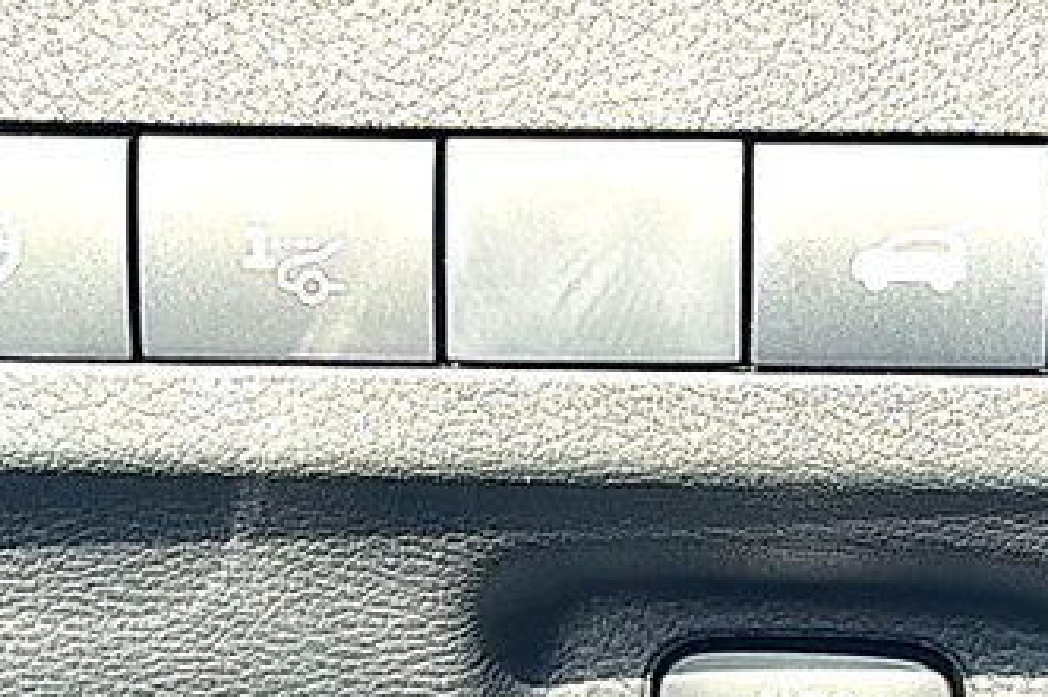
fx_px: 2939
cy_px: 535
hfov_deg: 20.2
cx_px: 679
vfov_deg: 13.5
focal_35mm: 101
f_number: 1.78
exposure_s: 1/100
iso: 50
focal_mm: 6.86
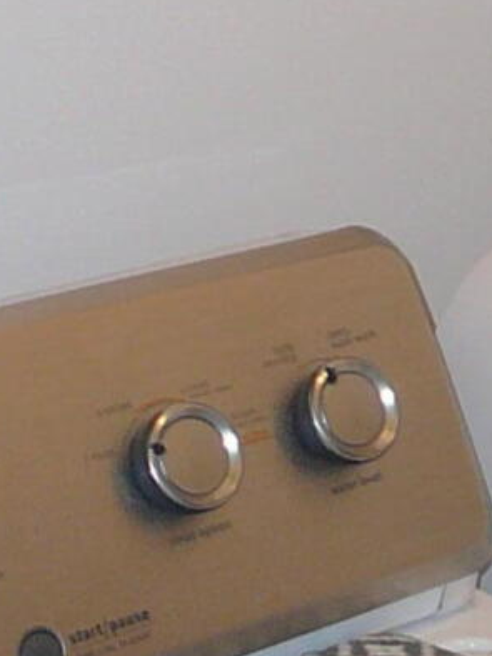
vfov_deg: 11.0
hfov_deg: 8.0
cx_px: 911
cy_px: -22
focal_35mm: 178
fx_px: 3371
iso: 100
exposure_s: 1/30
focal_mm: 5.2
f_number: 2.8
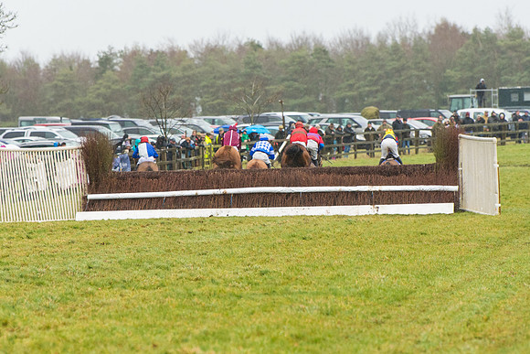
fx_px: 4868
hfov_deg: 6.2
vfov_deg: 4.2
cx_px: 262
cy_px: 177
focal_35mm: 331
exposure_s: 1/1000
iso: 1000
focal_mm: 200
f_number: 4
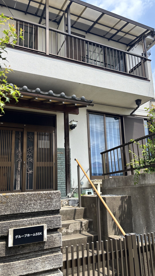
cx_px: 90
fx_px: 212
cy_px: 136
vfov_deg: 66.1
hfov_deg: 40.1
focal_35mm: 29
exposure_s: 1/1812
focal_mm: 5.96
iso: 50
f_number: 1.6
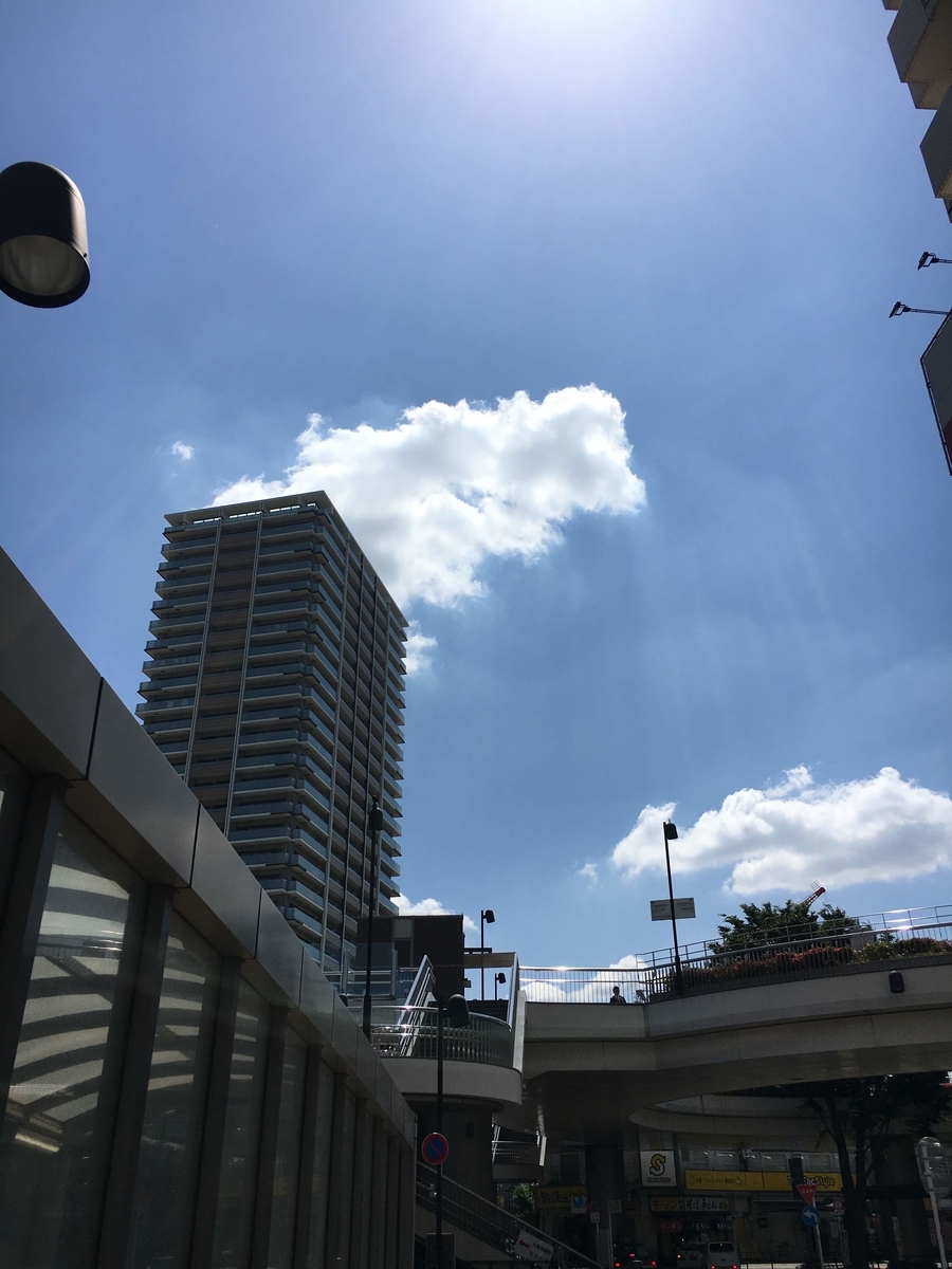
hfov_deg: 48.2
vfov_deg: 61.7
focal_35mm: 29
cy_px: 634
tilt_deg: +29.0
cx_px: 476
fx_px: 1063
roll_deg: +1.0
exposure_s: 1/5128
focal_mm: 4.15
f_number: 2.2
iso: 25
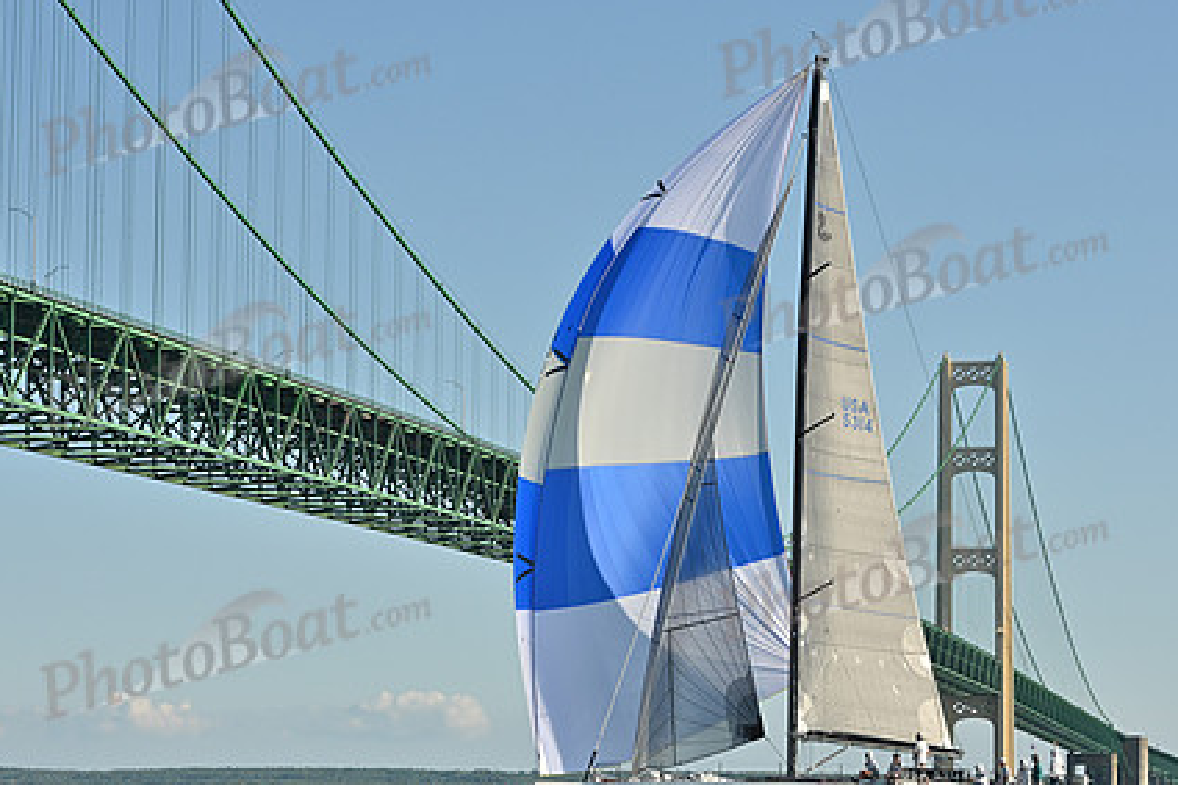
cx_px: 577
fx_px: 3663
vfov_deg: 12.2
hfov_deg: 18.3
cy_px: 465
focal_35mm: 112
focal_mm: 82
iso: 320
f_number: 10
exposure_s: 1/1600
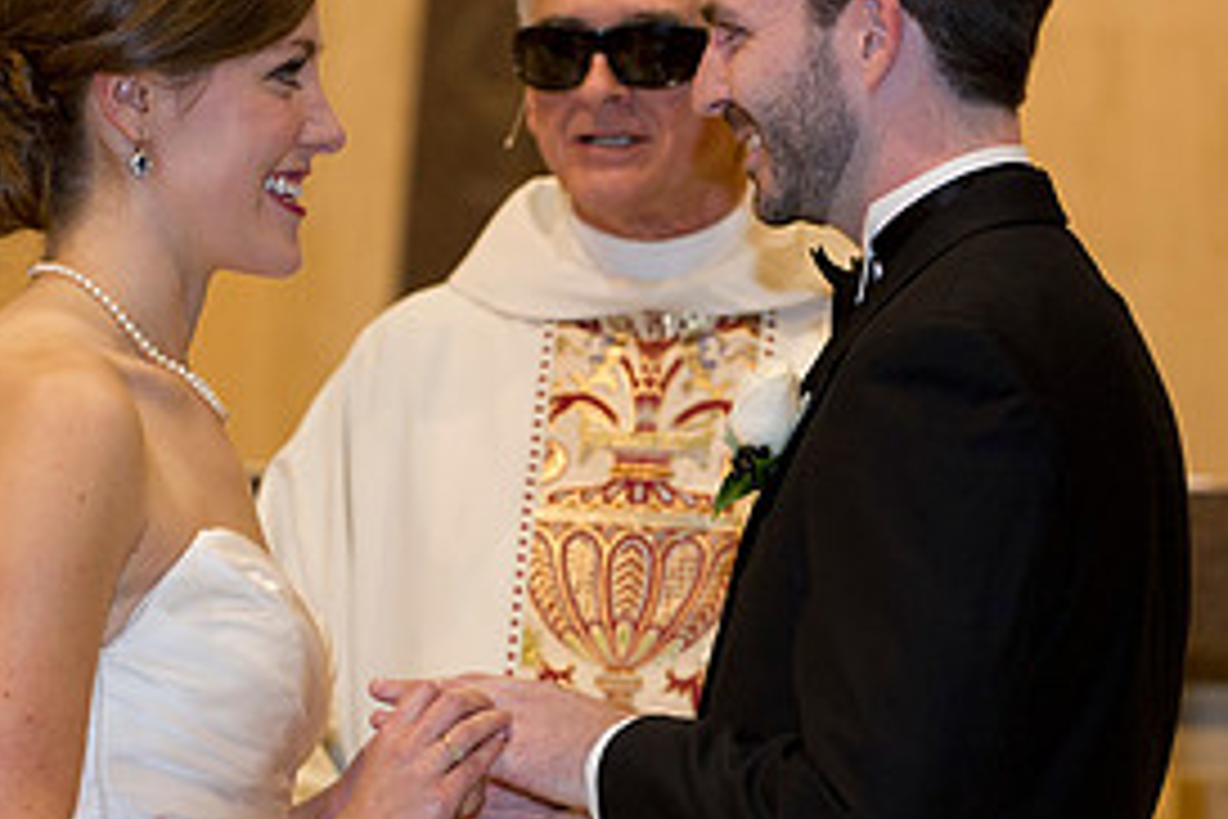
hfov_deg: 7.5
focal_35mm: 276
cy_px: 594
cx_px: 684
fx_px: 9414
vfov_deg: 5.0
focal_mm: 130
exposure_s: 1/60
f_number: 3.5
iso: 1250
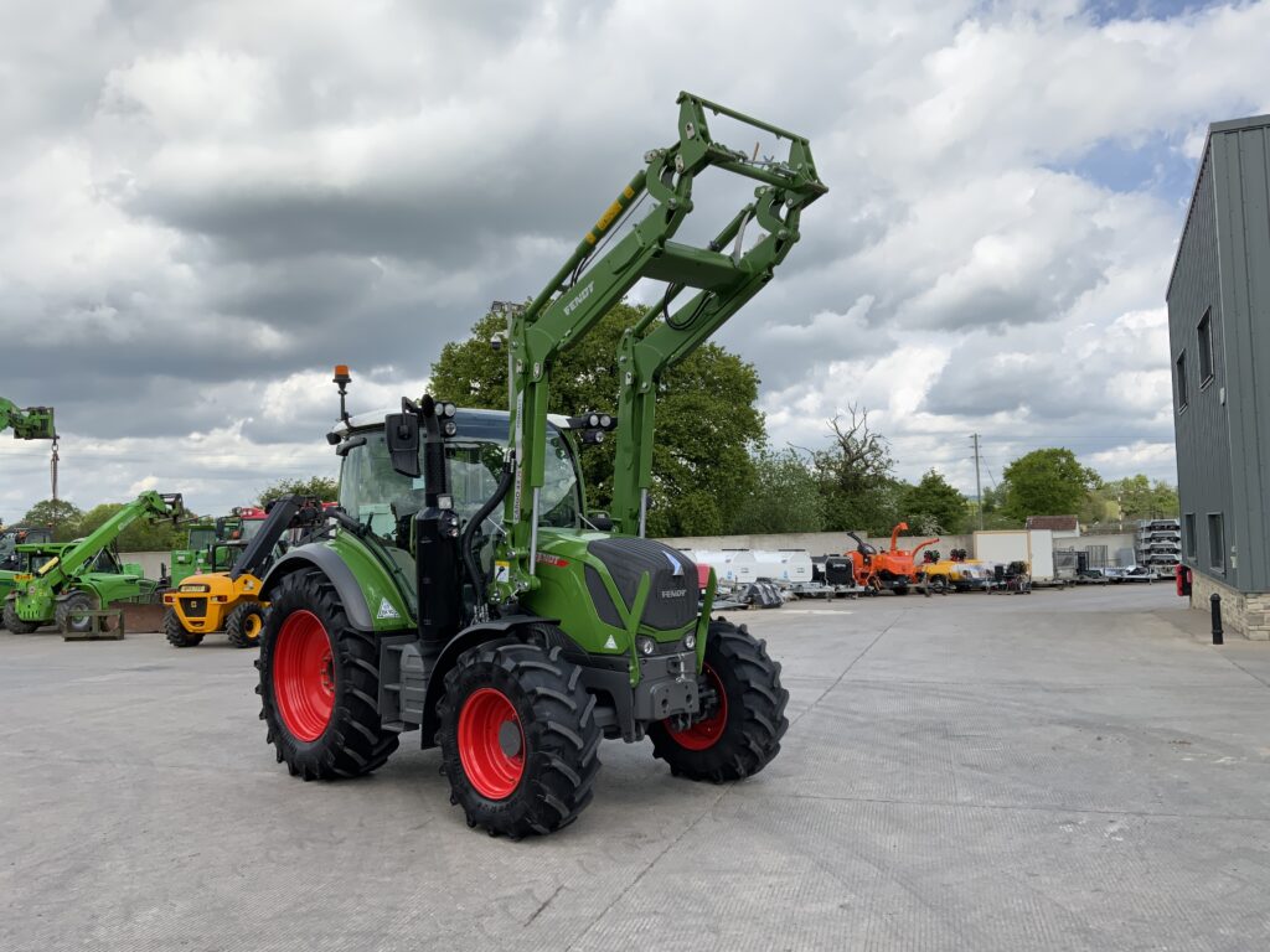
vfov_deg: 48.2
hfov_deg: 61.7
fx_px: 1064
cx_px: 635
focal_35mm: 29
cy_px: 476
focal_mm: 3
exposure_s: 1/719
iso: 16
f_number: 1.8
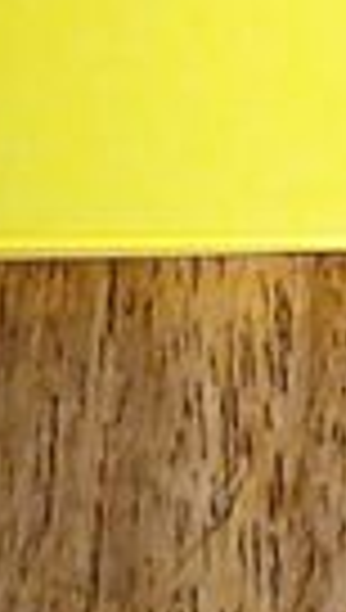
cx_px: 1182
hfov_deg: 5.4
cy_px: -243
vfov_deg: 10.1
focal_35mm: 208
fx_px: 3376
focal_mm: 3.98
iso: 160
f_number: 1.8
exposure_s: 1/50
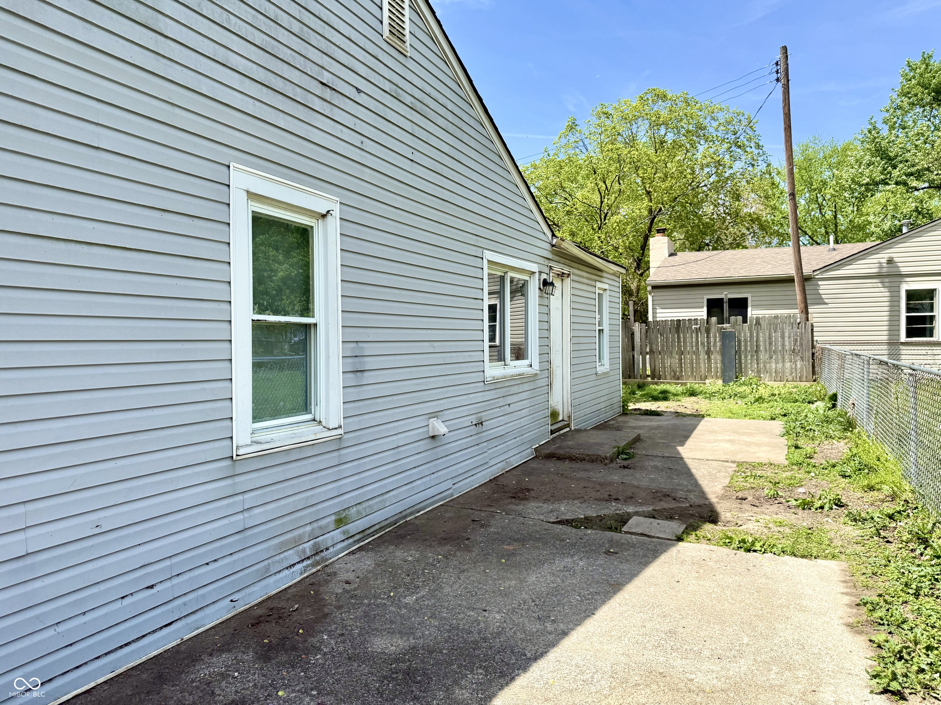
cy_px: 352
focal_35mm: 24
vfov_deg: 56.8
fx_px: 652
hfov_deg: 71.6
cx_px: 470
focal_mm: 6.76
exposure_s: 1/3425
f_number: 1.78
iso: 80
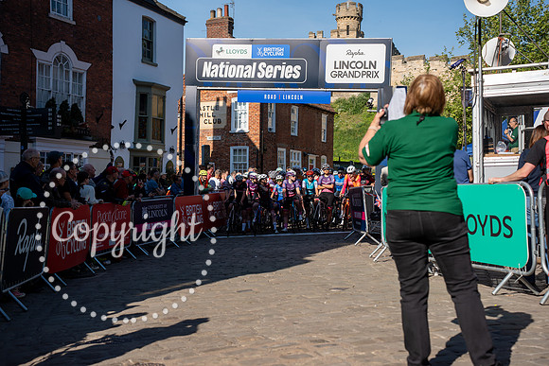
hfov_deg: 40.3
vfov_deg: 27.5
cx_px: 274
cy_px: 183
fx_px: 747
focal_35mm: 49
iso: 100
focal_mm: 49
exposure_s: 1/1000
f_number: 4
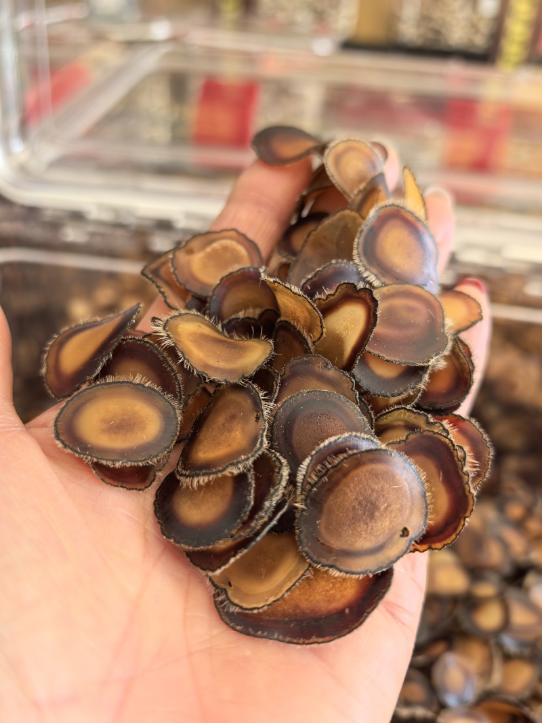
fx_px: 564
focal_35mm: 27
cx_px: 271
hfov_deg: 51.3
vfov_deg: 65.3
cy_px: 362
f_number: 2
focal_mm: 6.98
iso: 80
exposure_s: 1/100
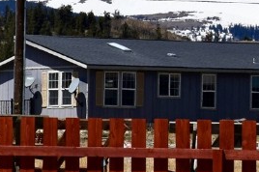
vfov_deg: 2.4
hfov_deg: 3.5
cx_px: 359
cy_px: -61
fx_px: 4175
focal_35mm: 581
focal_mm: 90
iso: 200
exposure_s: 1/640
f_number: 13
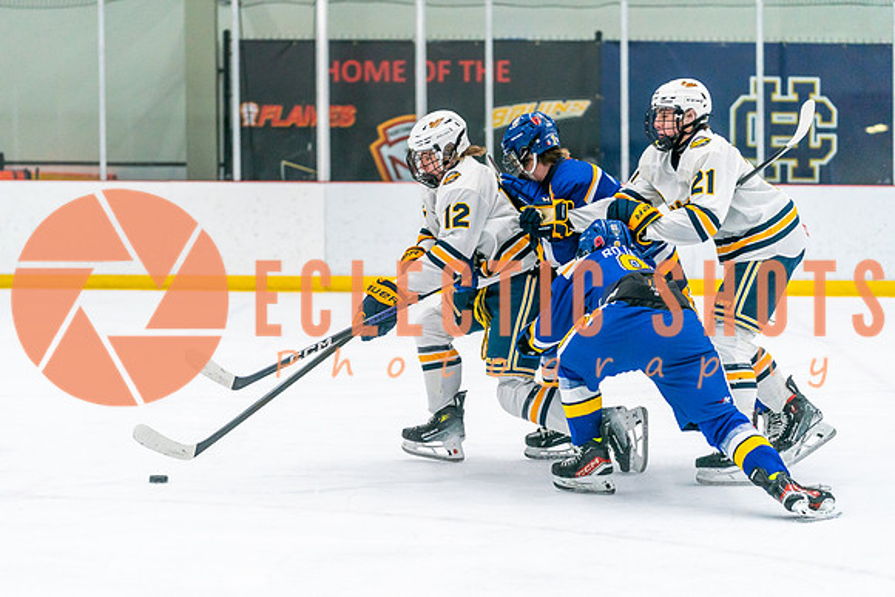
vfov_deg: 12.3
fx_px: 2769
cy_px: 289
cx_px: 404
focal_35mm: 111
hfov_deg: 18.4
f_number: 2.8
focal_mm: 101
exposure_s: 1/1250
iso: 3200
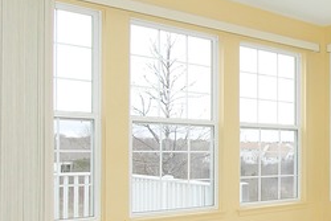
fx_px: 423
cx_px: 409
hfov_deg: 33.6
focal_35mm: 46
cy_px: 144
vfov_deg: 29.1
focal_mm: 12
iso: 800
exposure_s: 1/250
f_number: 8
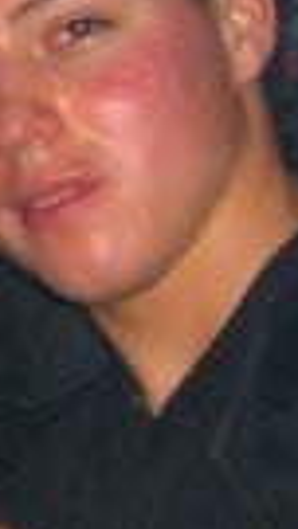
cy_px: 306
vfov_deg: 11.7
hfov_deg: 6.2
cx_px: -522
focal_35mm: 184
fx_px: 2583
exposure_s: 1/60
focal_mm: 7.9
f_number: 2.8
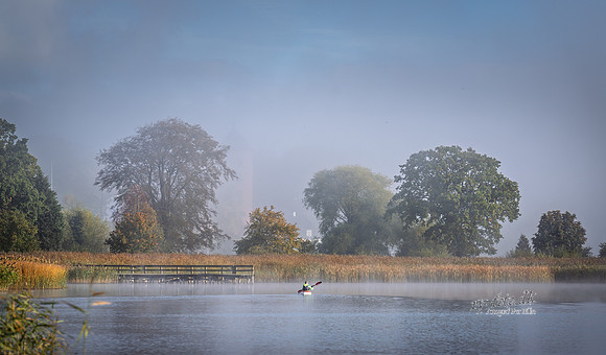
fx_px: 2944
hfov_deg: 11.8
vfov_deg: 6.9
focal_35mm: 181
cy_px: 202
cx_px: 303
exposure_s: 1/400
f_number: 5.6
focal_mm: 170
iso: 160
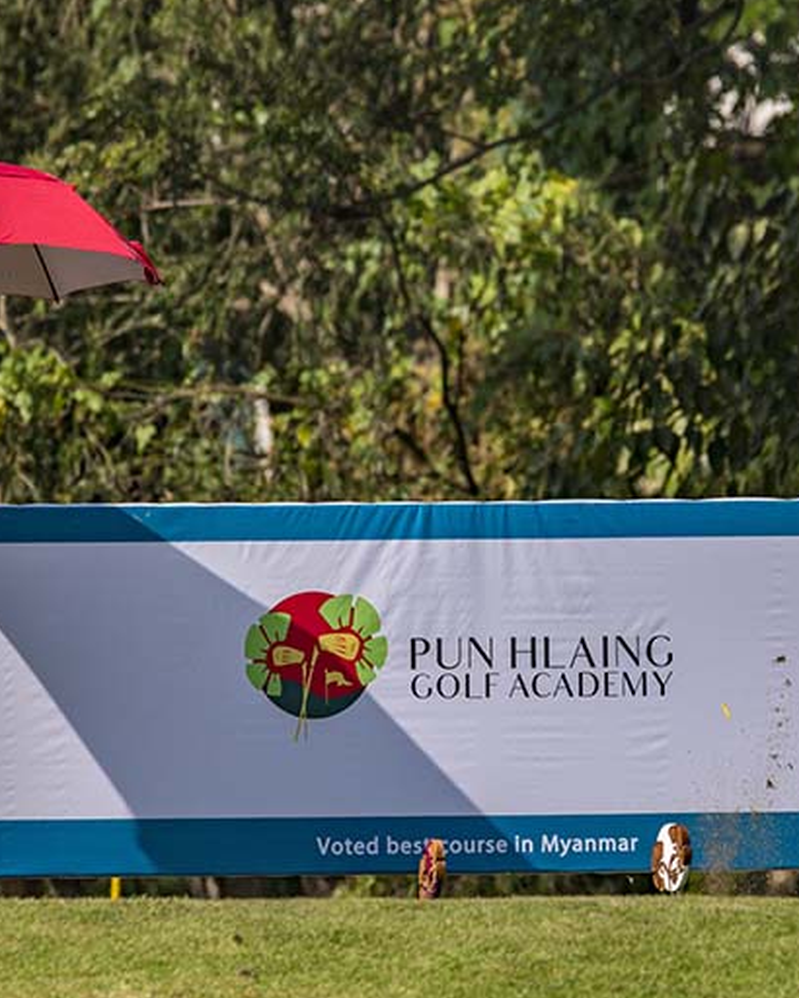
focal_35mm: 1144
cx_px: 485
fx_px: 33796
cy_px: 517
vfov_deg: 1.7
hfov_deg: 1.4
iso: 220
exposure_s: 1/2000
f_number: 8
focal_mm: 650
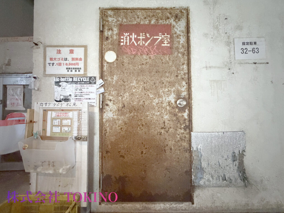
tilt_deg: +2.3
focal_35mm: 14
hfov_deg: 102.1
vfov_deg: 85.7
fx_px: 115
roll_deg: +1.3
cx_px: 142
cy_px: 106
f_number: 2.2
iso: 1600
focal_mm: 2.22
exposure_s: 1/40
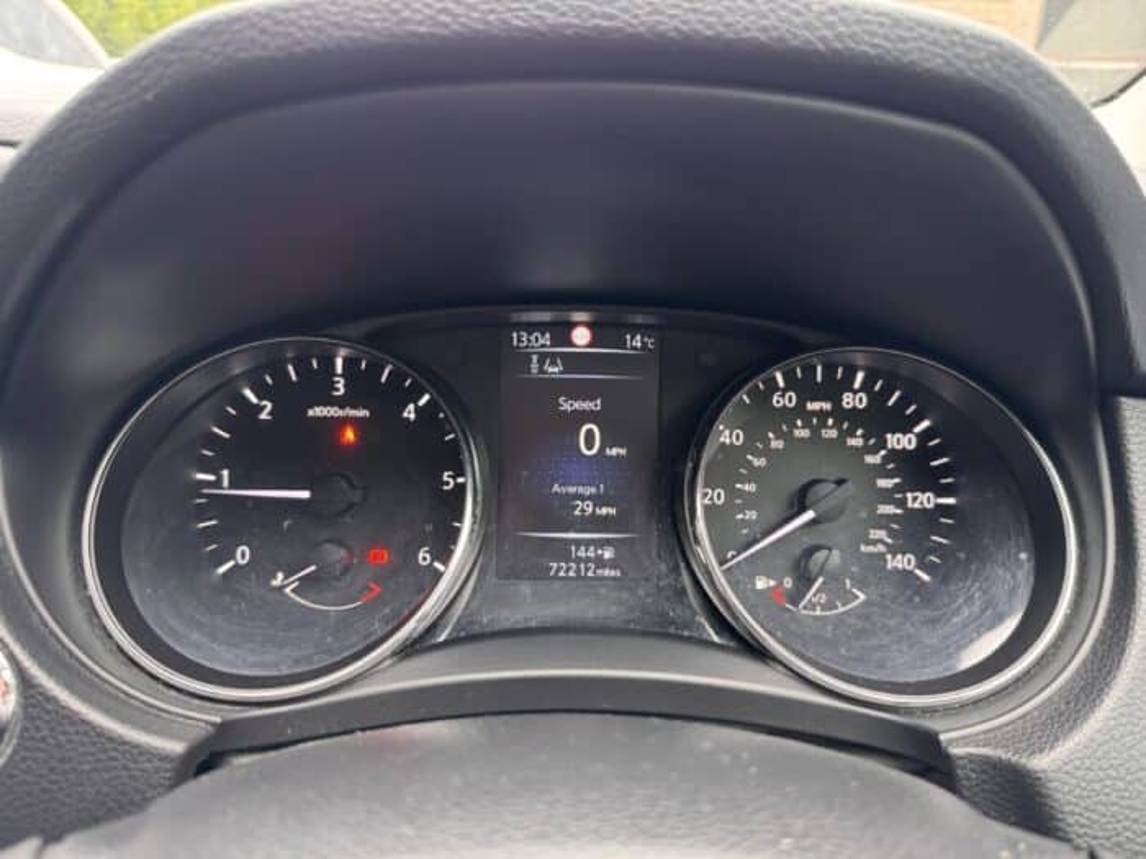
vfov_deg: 56.8
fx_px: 795
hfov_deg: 71.6
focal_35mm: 24
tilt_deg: -21.7
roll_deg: +0.0
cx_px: 573
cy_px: 430
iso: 500
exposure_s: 1/56
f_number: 1.78
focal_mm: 6.76
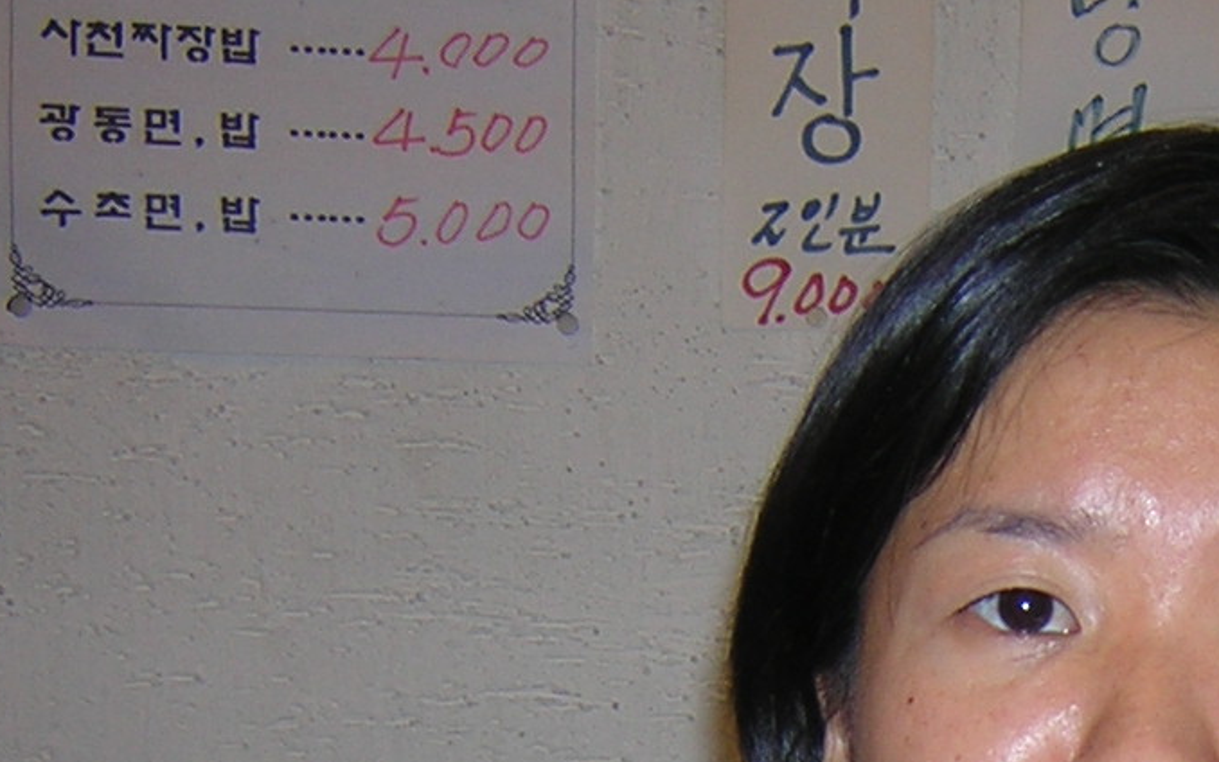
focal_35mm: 90
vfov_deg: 14.0
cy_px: 976
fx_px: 2990
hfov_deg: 22.2
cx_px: 1214
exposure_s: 1/60.1
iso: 100
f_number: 2.6
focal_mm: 4.7
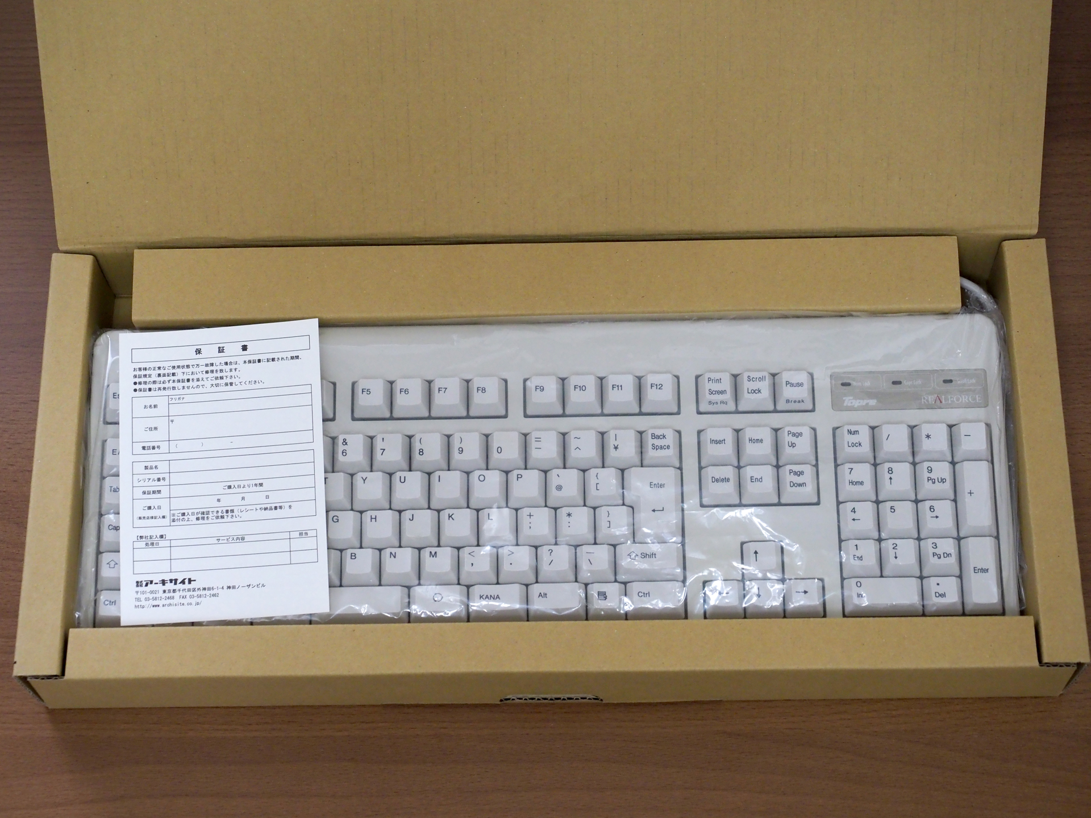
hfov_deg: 27.8
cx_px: 546
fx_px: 2206
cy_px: 409
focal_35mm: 70
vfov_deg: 21.0
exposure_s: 1/80
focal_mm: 35
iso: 1250
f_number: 4
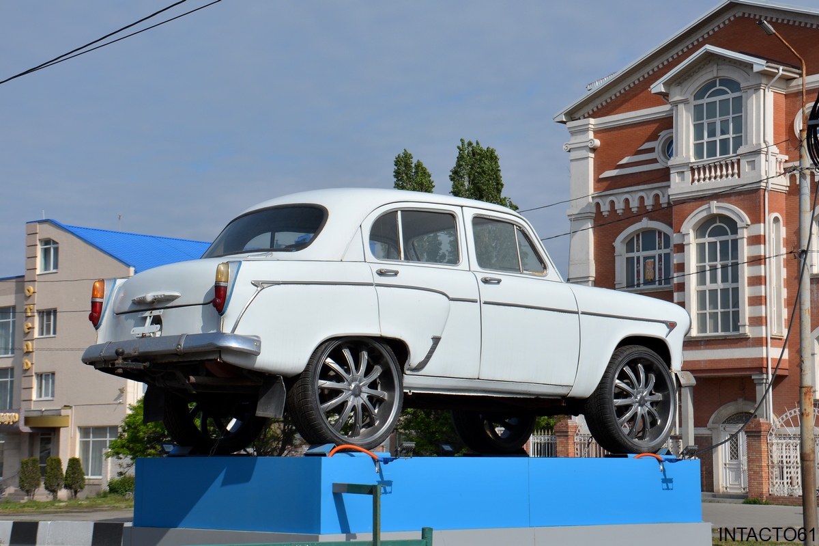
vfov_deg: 20.6
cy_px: 273
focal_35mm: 66
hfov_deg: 30.5
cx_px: 410
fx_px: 1501
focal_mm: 44
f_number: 10
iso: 100
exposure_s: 1/400
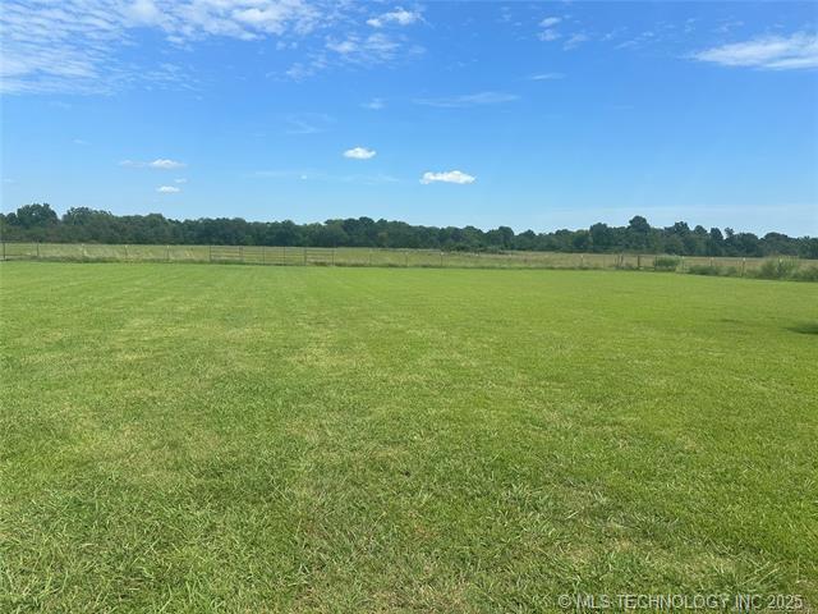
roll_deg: -1.0
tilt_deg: -6.9
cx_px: 409
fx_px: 567
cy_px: 307
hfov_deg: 71.6
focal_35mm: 24
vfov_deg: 56.8
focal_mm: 6.86
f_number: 1.78
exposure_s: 1/5263
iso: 80
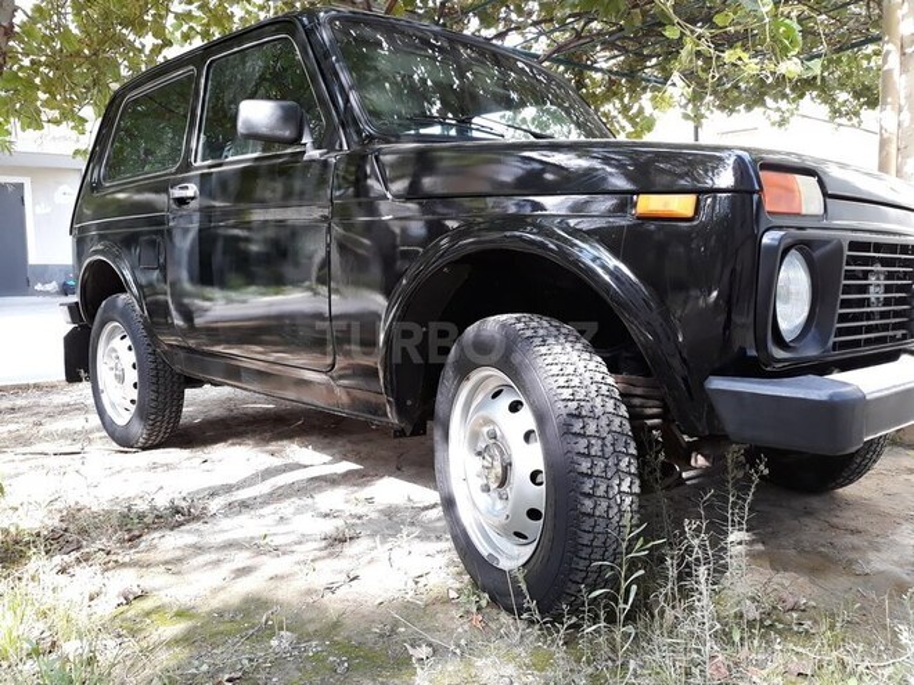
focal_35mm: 27
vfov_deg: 51.4
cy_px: 342
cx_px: 457
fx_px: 713
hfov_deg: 65.3
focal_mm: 3.71
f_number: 1.7
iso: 64
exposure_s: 1/100
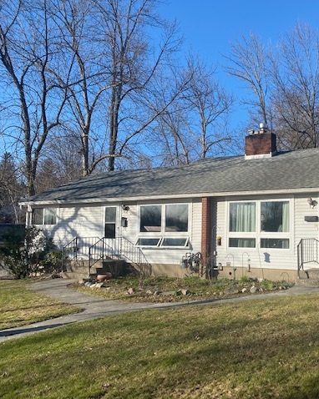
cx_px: 266
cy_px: 200
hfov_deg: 41.1
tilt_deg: +4.6
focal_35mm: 34
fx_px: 402
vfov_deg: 52.9
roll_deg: -1.1
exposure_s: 1/2358
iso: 32
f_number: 1.8
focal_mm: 4.25
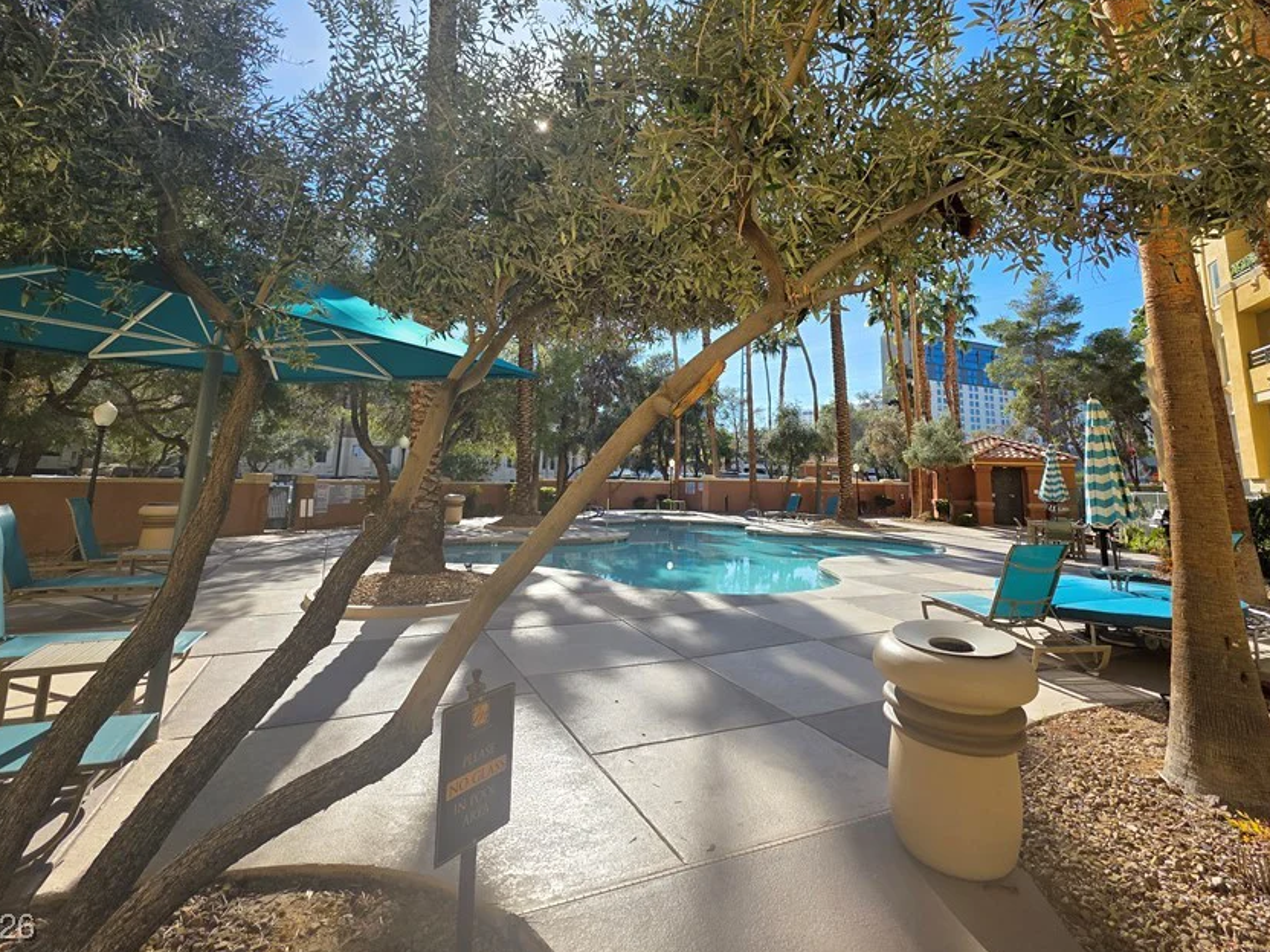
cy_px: 375
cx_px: 662
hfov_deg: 94.4
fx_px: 587
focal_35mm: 16
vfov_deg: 77.1
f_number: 1.9
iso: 40
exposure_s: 1/1563
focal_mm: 2.2
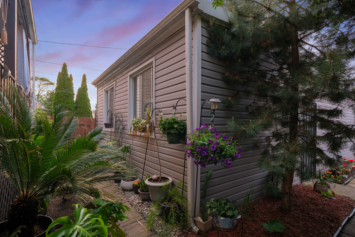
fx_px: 168
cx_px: 178
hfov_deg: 93.3
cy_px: 118
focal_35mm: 17
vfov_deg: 70.4
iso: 250
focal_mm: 11.6
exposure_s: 1/6
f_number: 6.4
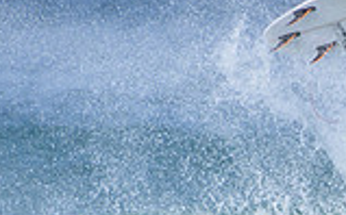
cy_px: 251
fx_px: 35060
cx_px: 501
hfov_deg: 0.6
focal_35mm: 3722
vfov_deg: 0.4
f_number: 11
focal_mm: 1000
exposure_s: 1/2000
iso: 900
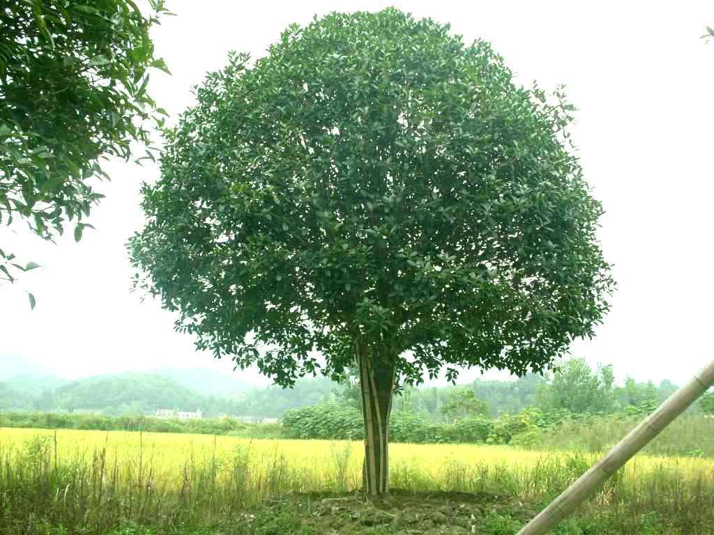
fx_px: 784
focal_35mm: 38
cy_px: 268
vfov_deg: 37.7
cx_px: 357
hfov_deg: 49.0
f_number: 8.4
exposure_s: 1/90
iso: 80
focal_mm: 6.3
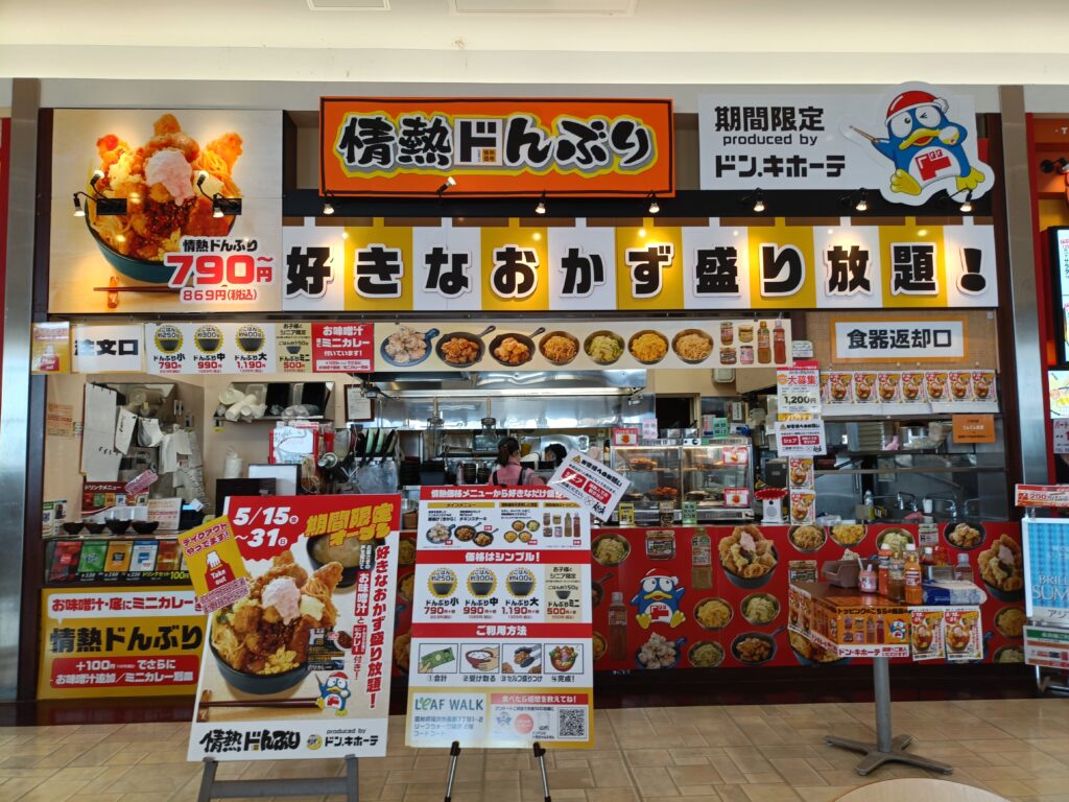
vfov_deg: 54.9
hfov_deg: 69.4
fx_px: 772
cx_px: 534
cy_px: 401
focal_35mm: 25
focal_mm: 4.7
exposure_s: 1/50
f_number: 1.7
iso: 100
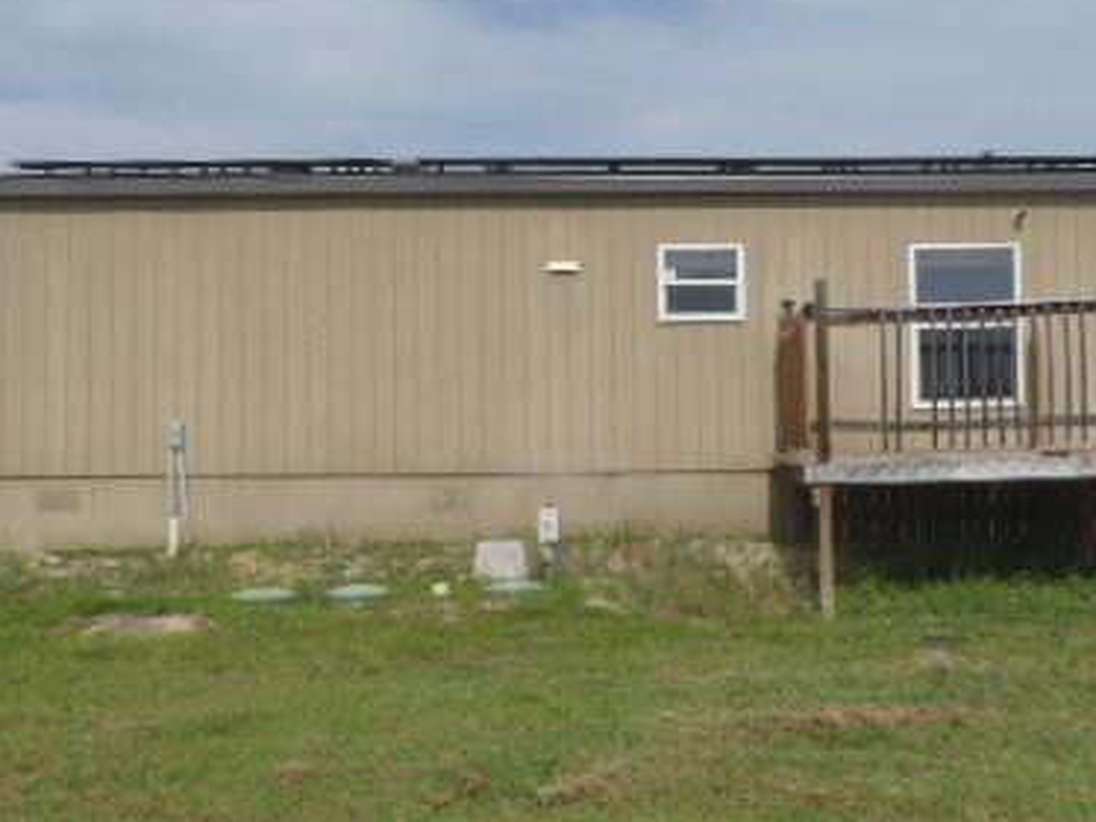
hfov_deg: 39.2
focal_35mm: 48
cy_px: 402
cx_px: 726
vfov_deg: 30.3
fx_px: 1520
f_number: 3.9
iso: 80
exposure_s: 1/1000
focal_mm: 5
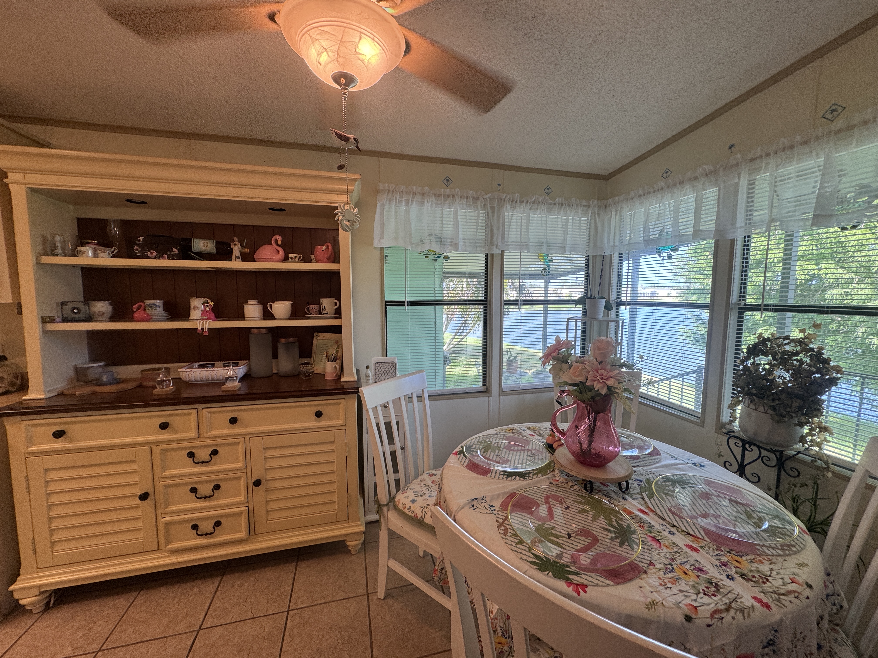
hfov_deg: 102.1
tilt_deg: -5.8
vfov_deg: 85.7
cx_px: 439
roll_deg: -0.3
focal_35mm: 14
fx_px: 355
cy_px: 329
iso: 100
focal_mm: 2.22
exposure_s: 1/120
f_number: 2.2
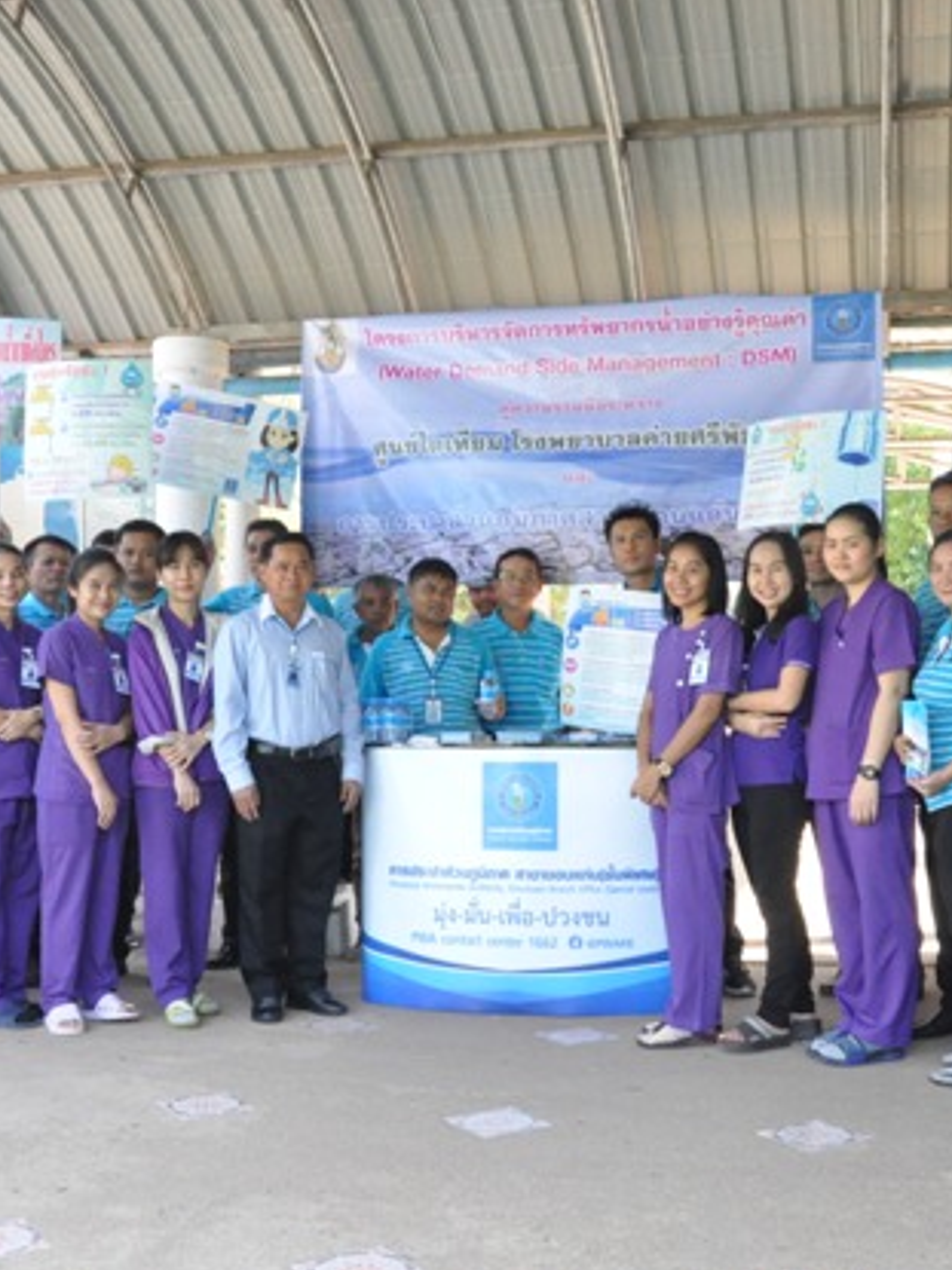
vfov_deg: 46.8
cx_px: 533
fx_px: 1468
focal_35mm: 40
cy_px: 644
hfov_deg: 35.9
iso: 3200
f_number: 9
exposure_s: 1/320
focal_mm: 18
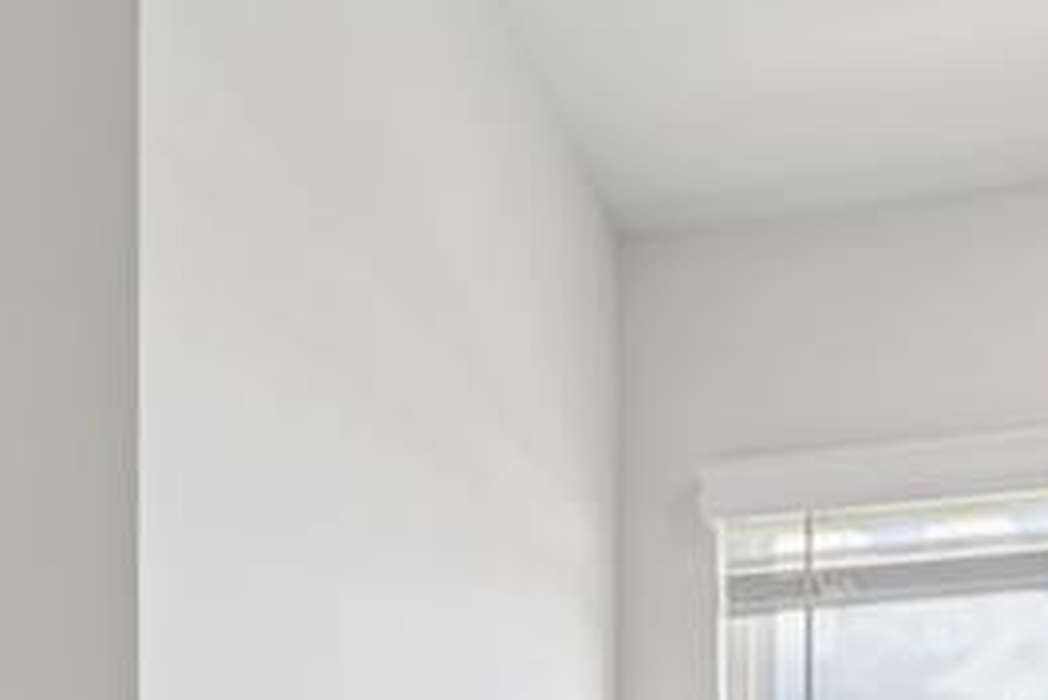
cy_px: 1123
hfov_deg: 36.6
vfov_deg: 20.5
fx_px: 1573
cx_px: 656
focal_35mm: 54
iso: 400
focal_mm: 14
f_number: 8
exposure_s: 1/30
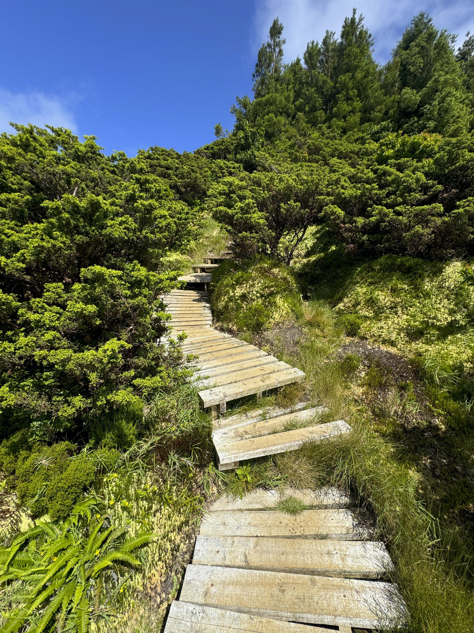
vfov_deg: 102.1
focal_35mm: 14
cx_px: 237
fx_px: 256
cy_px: 316
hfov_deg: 85.7
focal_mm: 2.22
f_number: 2.2
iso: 40
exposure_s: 1/1672
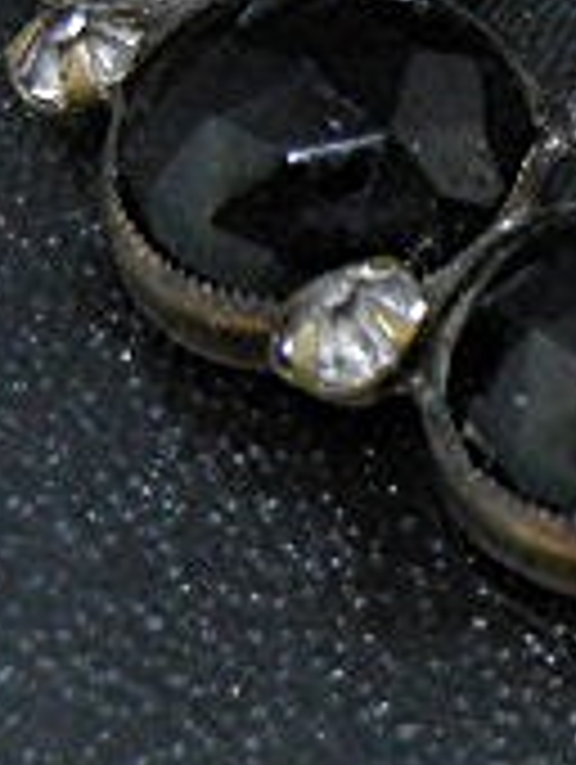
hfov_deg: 8.4
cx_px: 1080
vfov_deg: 11.6
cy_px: 90
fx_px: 3740
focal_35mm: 169
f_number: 7.6
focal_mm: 8.1
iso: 800
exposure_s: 1/30
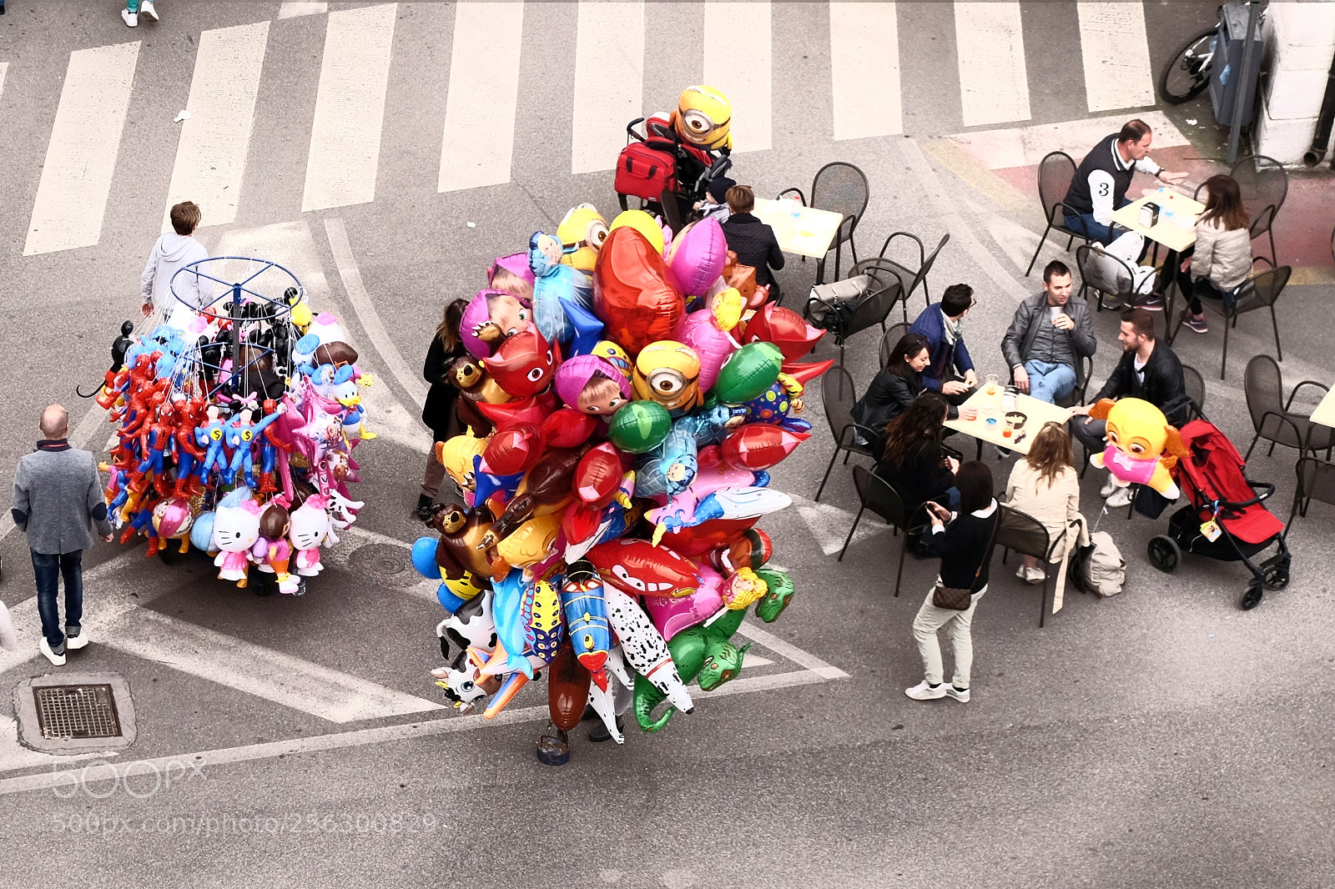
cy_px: 444
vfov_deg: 16.4
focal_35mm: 83
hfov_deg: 24.5
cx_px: 668
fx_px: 3077
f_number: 4
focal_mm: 55
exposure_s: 1/340
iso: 400
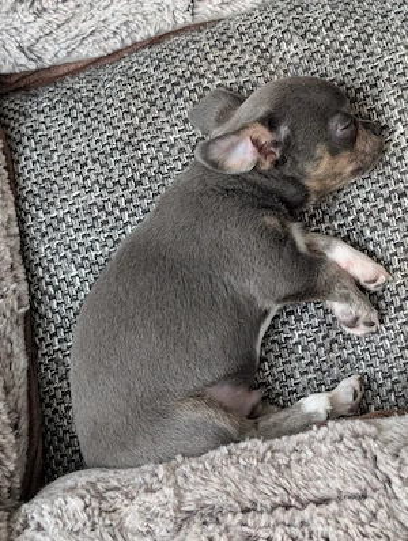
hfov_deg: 29.8
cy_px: 270
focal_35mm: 49
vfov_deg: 38.8
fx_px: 768
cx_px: 204
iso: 861
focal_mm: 6.9
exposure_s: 1/100
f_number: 1.68
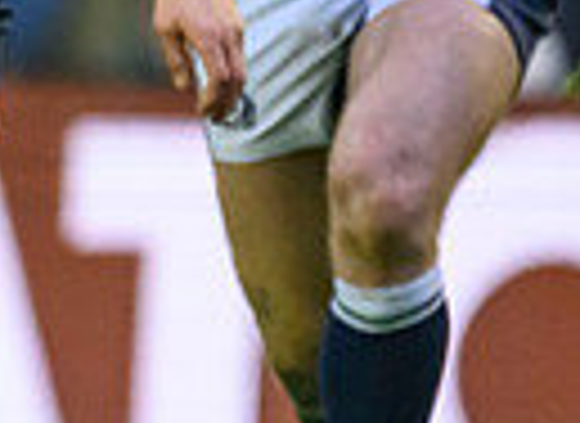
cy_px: 63
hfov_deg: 0.7
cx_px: -579
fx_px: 44897
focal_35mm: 2707
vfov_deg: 0.5
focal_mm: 560
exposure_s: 1/1600
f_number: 4
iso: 6400
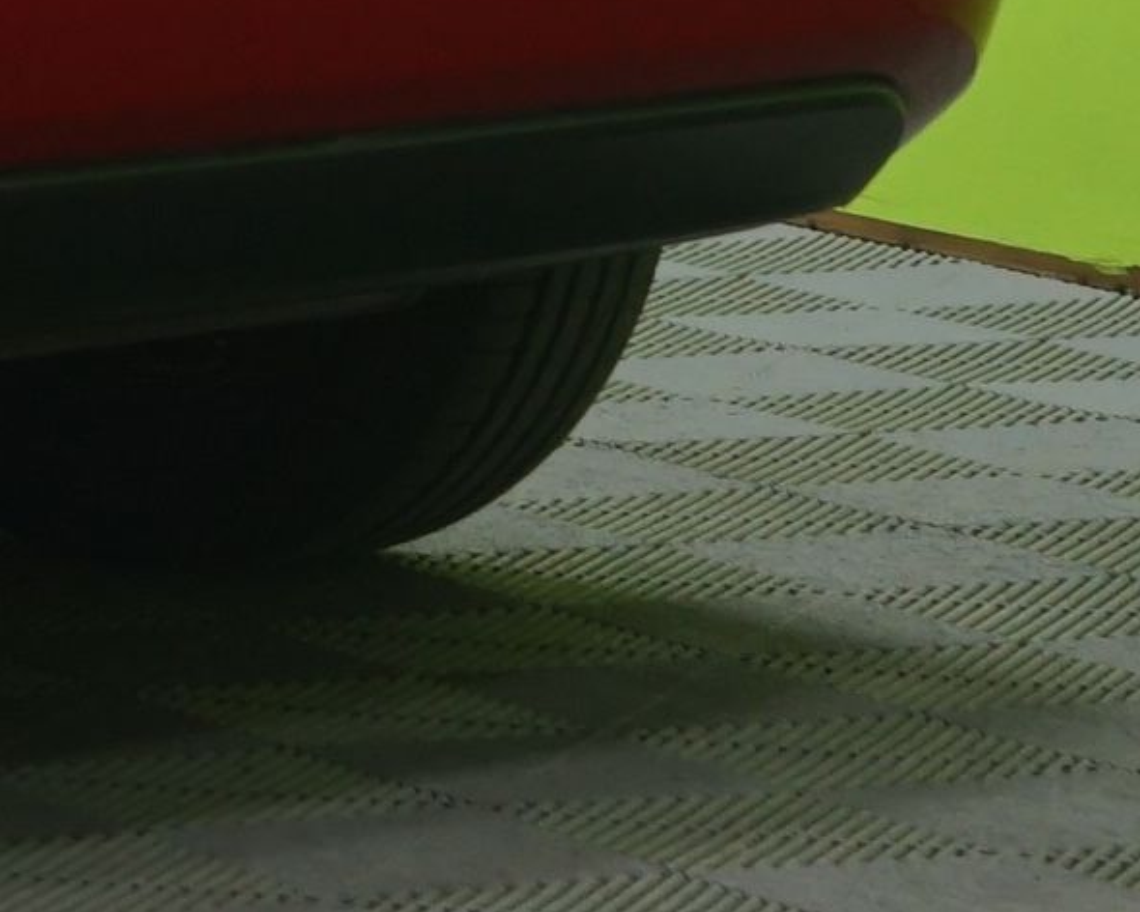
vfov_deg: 4.9
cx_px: -1671
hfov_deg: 5.9
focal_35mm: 313
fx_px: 10560
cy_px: -879
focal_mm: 50
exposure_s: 1/25
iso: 800
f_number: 5.6
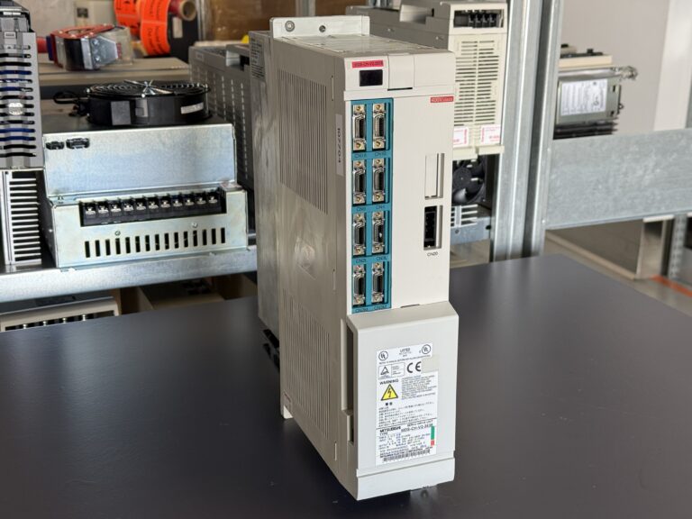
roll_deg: -0.4
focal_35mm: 48
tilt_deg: -18.4
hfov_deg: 39.7
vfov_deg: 30.3
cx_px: 346
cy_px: 260
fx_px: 960
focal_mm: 6.76
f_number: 1.78
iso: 64
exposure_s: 1/100
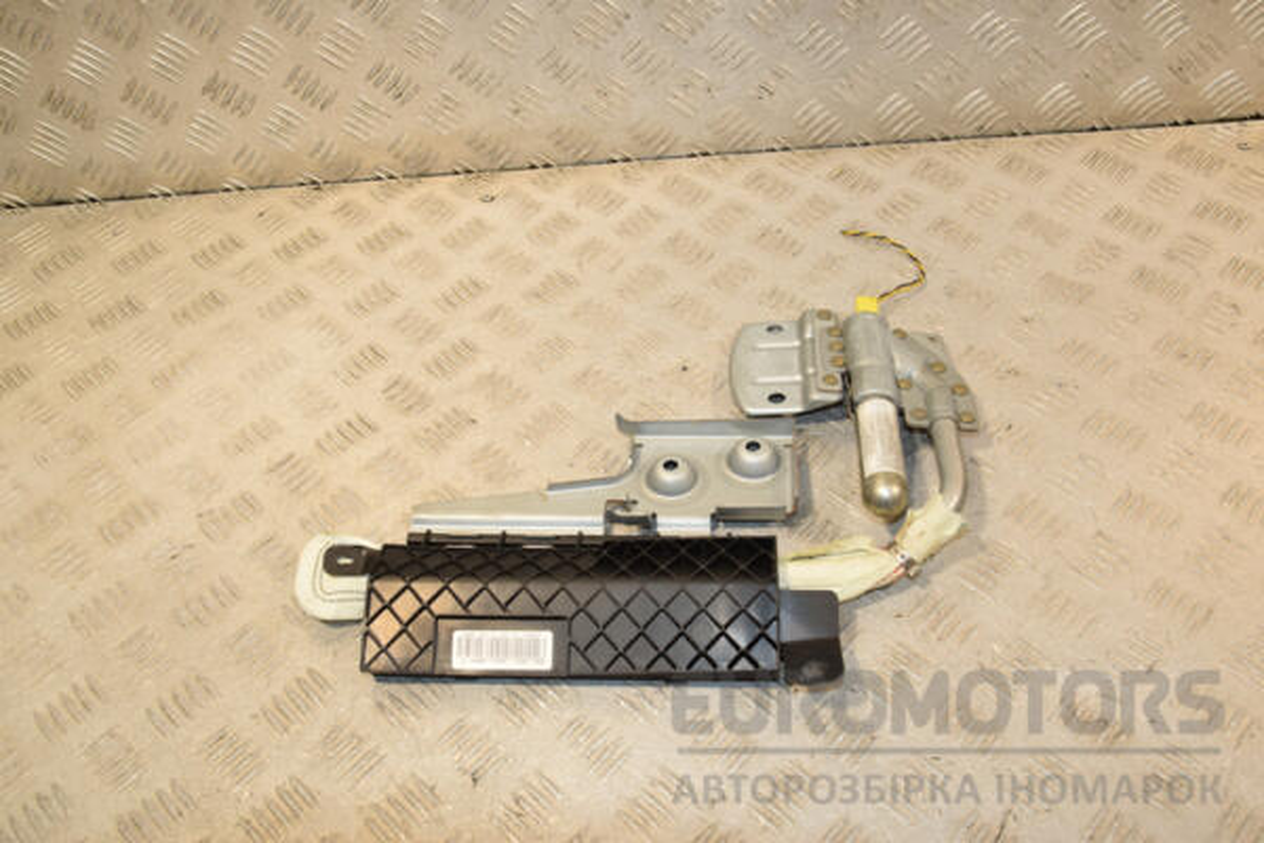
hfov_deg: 57.2
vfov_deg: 40.0
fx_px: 1159
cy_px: 422
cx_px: 632
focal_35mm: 33
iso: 800
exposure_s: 1/200
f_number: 8
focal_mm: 22
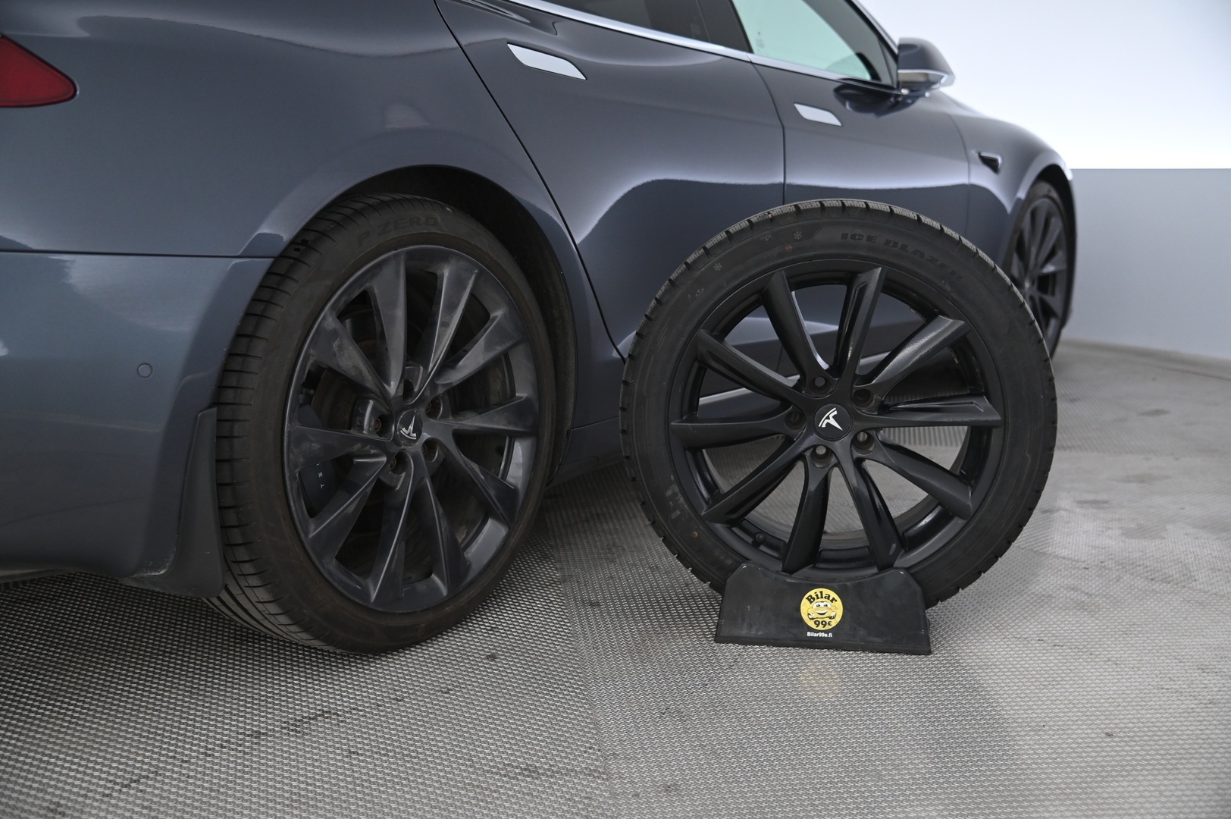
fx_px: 1298
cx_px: 616
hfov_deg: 50.7
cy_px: 410
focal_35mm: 38
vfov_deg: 35.0
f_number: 4
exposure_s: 1/80
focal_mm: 38
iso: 2000
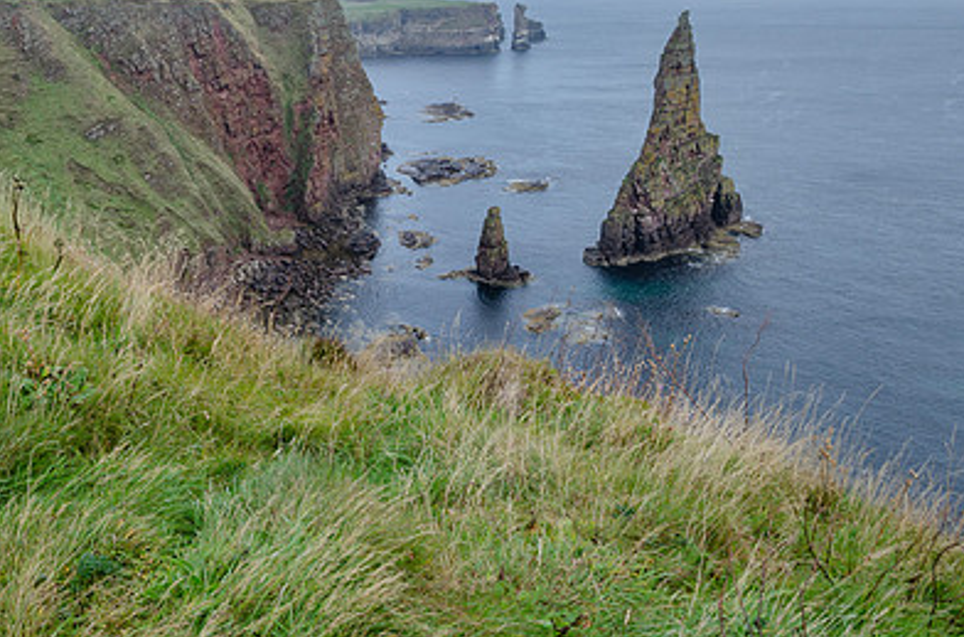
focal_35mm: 40
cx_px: 293
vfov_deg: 32.8
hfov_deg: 47.5
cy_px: 187
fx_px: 1068
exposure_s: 1/160
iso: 160
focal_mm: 18
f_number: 8
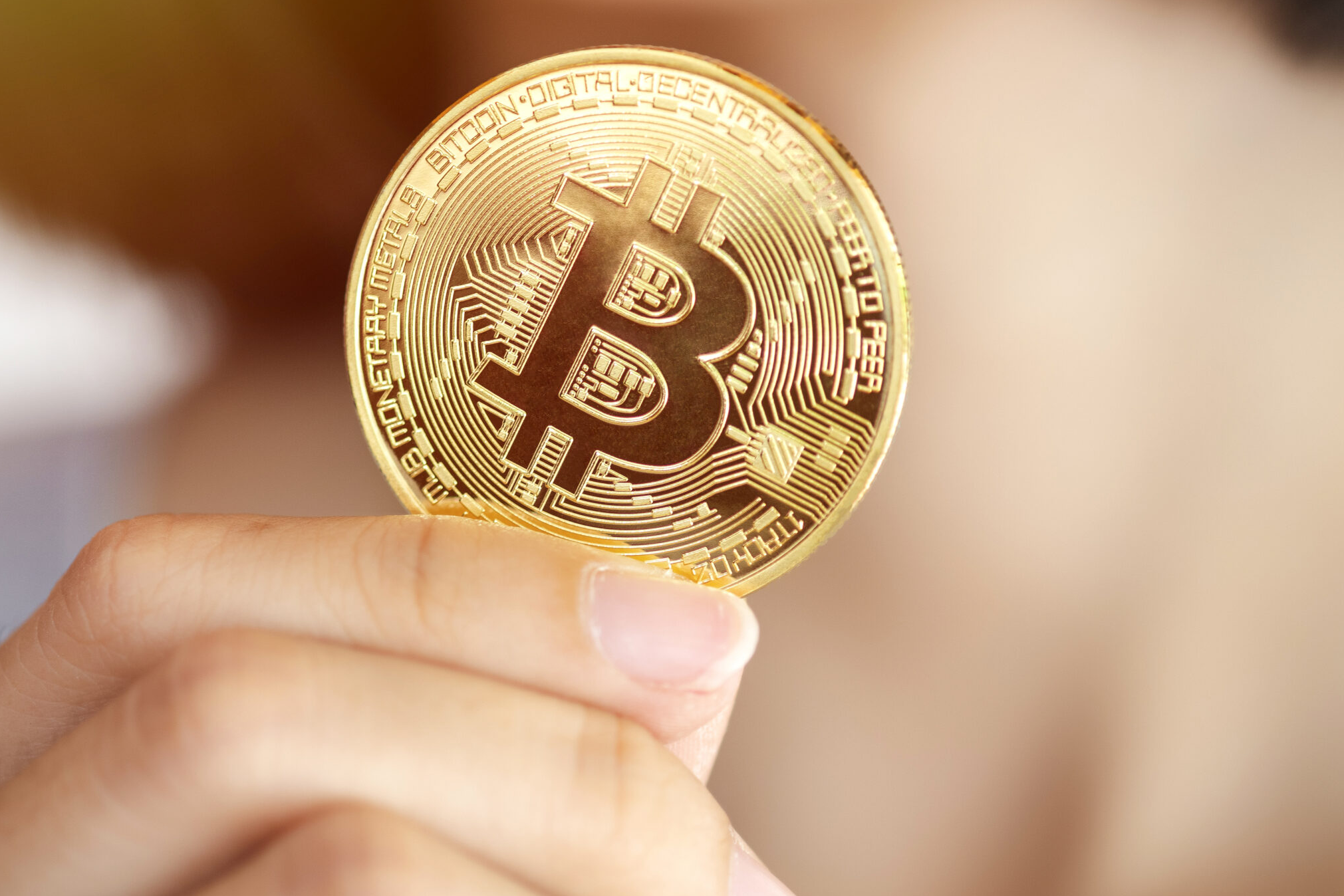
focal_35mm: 114
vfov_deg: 12.0
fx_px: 4256
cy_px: 444
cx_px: 535
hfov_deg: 17.9
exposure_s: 1/55
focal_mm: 60
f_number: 2.4
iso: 200
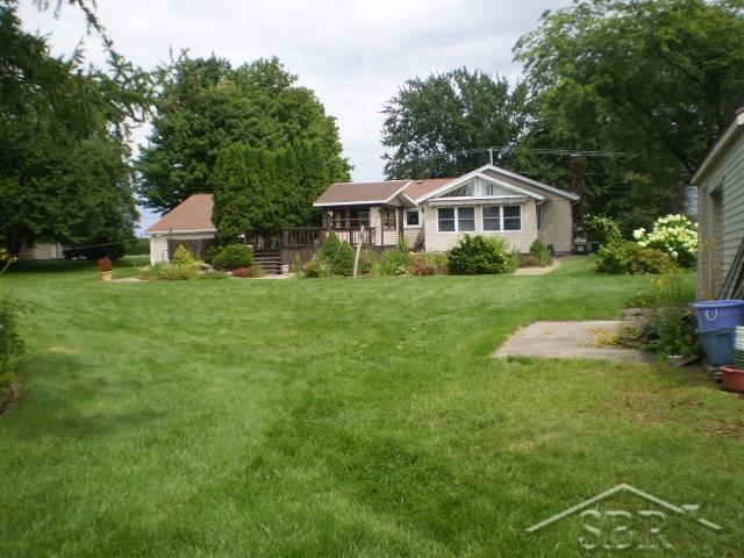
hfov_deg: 51.4
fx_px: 774
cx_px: 372
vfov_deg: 39.7
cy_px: 279
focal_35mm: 36
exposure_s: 1/800
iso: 64
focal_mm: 6.3
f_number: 3.1
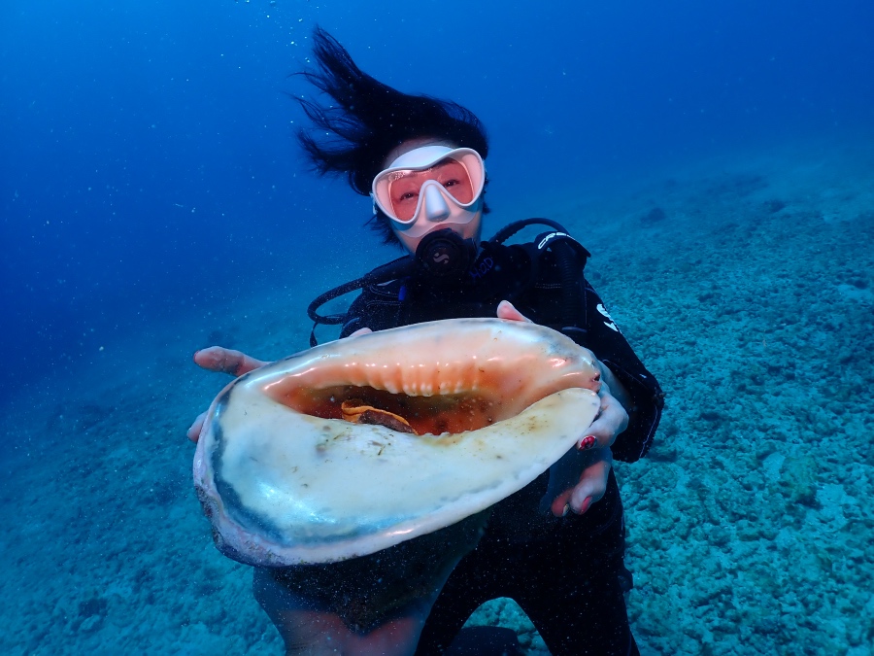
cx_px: 437
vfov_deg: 54.9
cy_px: 328
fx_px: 631
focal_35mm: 25
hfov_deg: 69.4
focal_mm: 4.5
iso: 100
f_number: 2.8
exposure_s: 1/1000
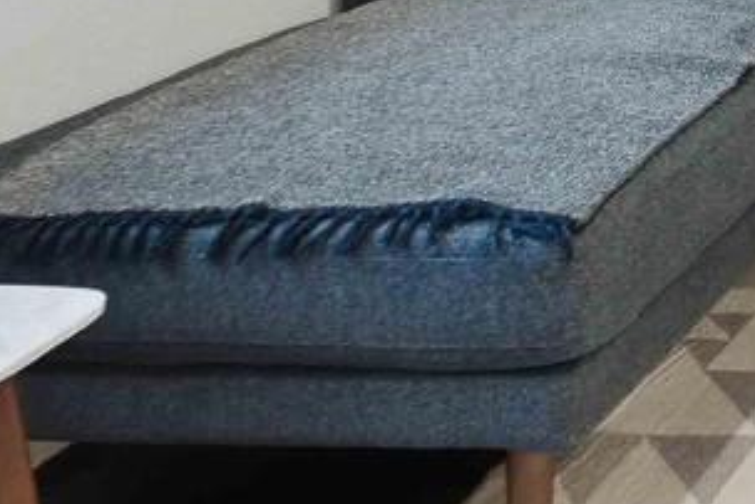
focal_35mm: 69
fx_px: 1448
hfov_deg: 19.3
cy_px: -420
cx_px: 1455
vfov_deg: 16.4
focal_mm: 14
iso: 2000
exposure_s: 1/250
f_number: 8
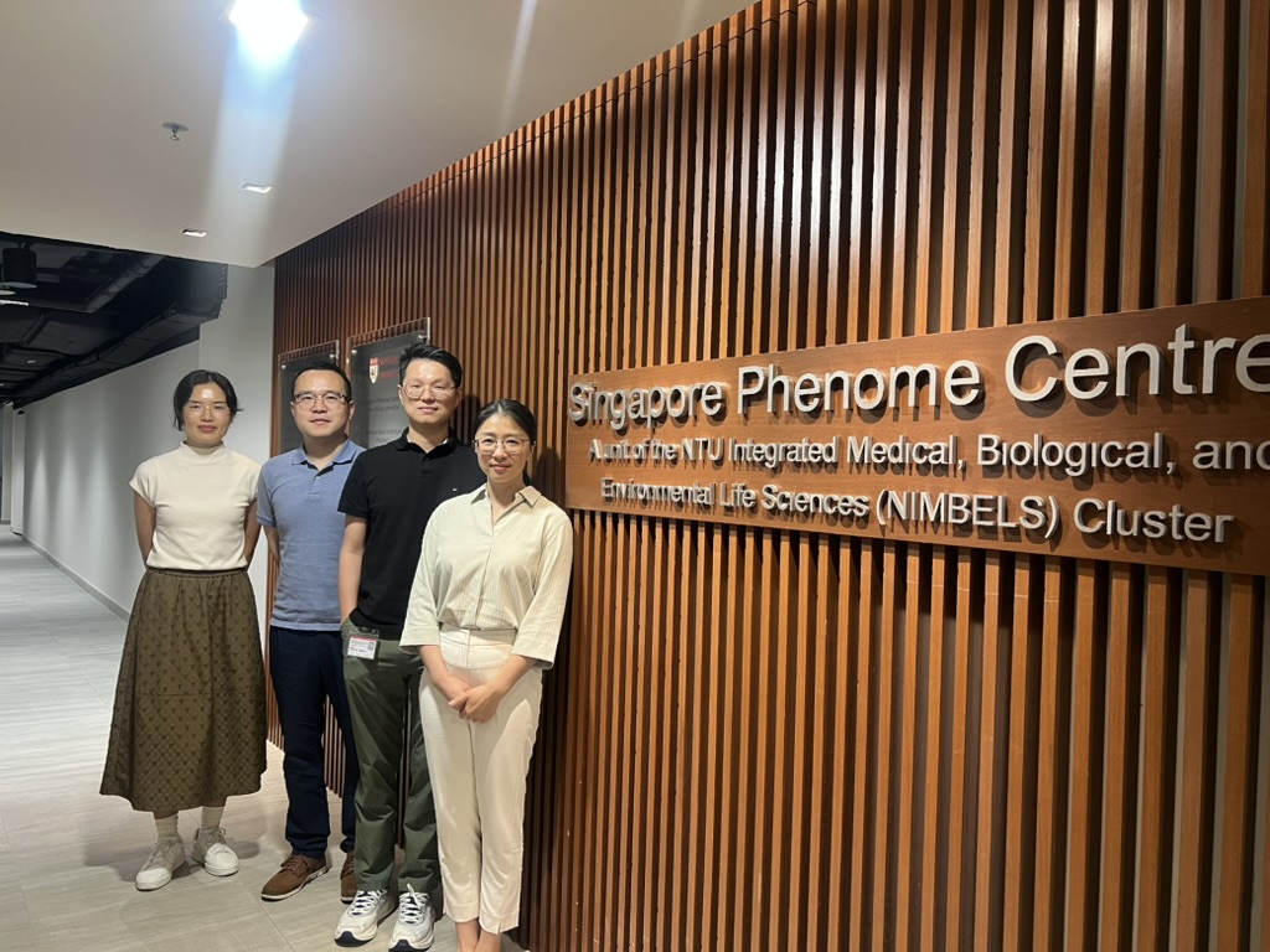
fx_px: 954
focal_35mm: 26
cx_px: 635
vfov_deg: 53.1
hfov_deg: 67.3
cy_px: 476
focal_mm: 5.7
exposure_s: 1/50
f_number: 1.5
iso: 160
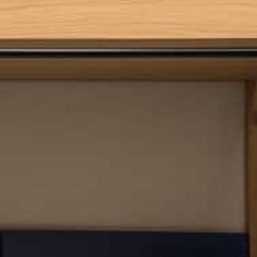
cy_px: 113
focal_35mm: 115
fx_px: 966
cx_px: -11
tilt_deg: +3.2
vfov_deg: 15.2
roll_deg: -0.2
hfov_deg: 14.9
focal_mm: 6.76
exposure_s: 1/120
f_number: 1.78
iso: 200
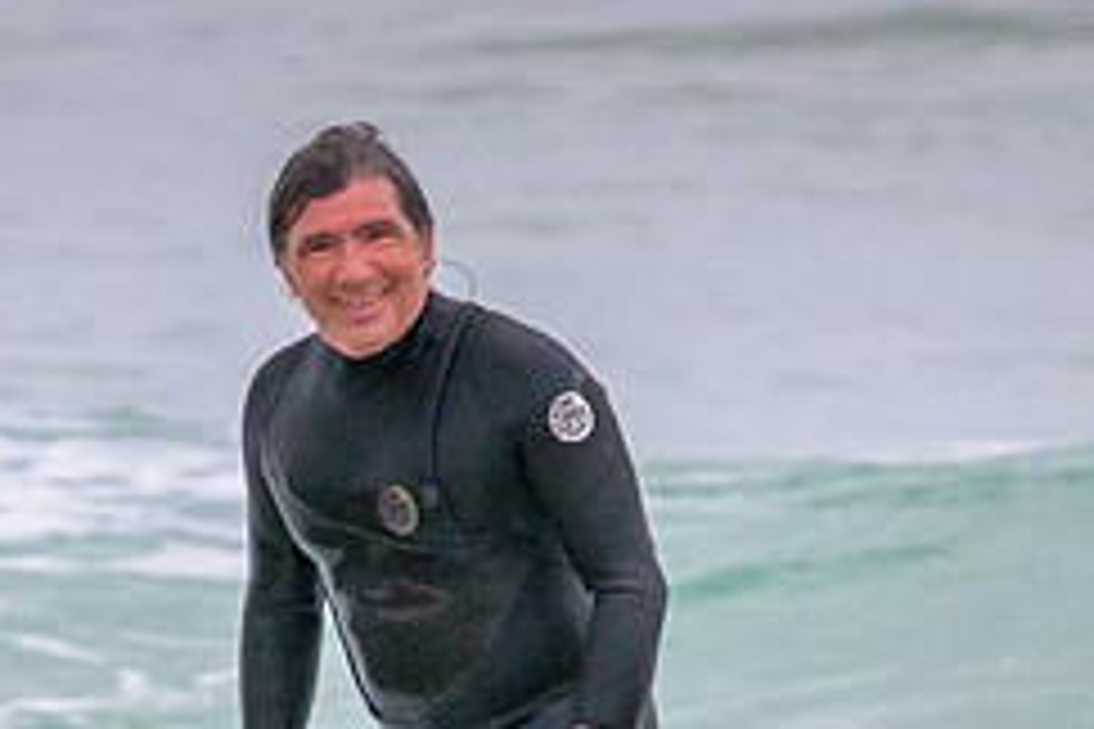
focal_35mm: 1910
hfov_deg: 1.1
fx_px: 58038
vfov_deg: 0.7
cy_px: 844
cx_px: 392
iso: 11400
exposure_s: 1/1250
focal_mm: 800
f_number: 11
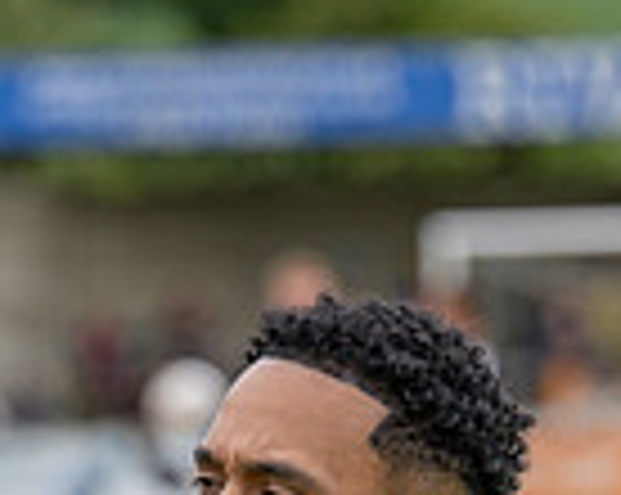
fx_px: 9489
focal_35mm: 517
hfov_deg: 3.7
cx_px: 320
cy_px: 925
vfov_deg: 3.0
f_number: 2.8
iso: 125
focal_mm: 105
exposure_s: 1/1250
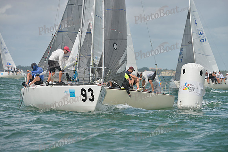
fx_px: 1584
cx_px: 114
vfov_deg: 5.5
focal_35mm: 250
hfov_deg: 8.2
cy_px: 76
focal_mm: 250
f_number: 7.1
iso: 280
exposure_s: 1/1250
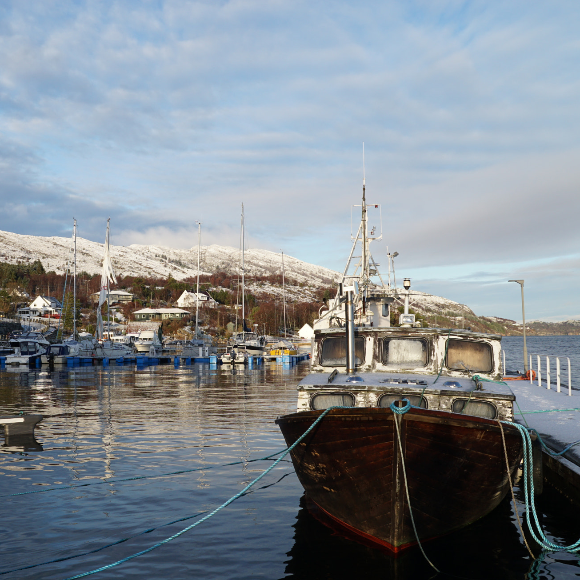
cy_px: 302
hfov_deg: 37.7
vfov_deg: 38.3
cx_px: 172
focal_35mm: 44
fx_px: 834
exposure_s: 1/100
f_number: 9
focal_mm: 22
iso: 100
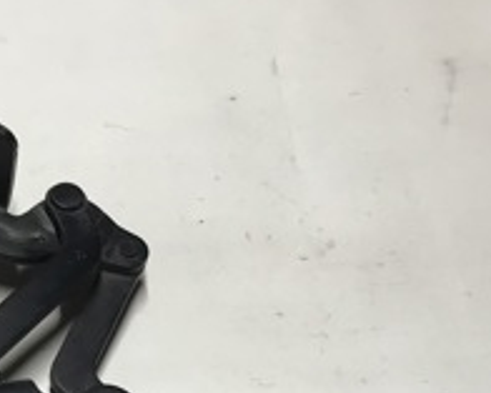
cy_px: 524
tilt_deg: -61.2
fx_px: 1294
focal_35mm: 89
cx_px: 28
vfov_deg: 16.3
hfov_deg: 20.9
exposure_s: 1/50
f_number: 1.8
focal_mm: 3.99
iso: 25
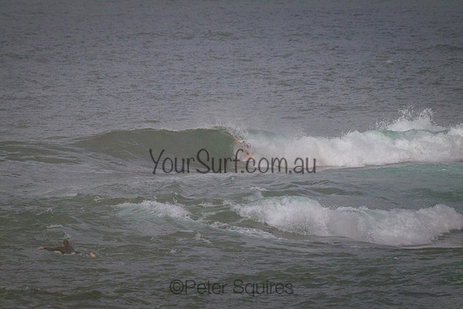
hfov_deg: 2.6
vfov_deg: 1.7
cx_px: 232
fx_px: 10291
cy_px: 154
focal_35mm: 800
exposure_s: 1/1250
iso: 12800
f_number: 11
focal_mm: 800
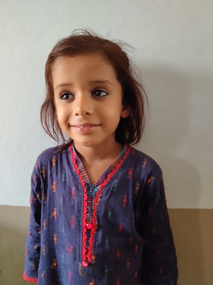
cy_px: 142
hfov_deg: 53.1
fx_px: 213
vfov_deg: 67.3
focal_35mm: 26
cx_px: 106
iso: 221
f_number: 2
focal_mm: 2.78
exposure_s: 1/30
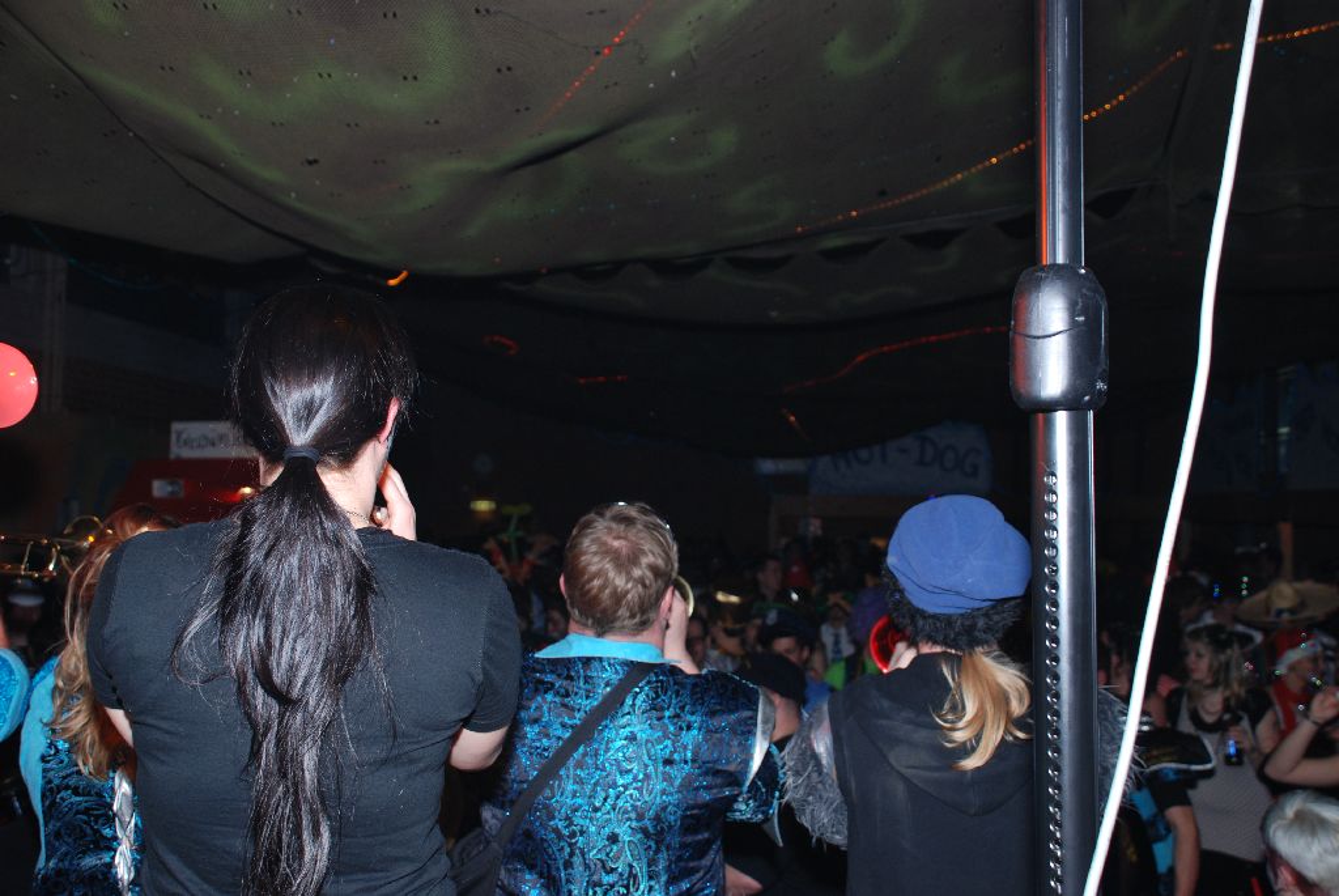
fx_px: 1452
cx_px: 670
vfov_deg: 34.3
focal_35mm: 39
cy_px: 448
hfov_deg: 49.5
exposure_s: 1/60
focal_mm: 26
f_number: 4
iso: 200
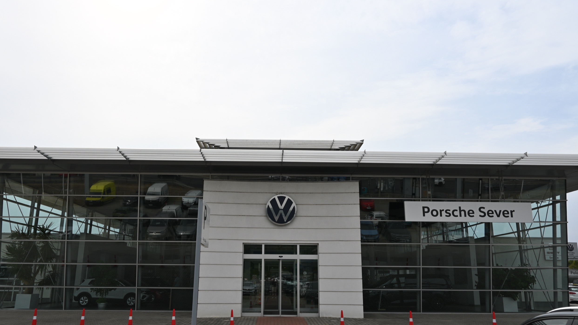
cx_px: 280
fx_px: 398
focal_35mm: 26
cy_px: 186
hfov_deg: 71.9
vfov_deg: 44.3
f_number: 8
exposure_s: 1/400
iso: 100
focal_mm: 16
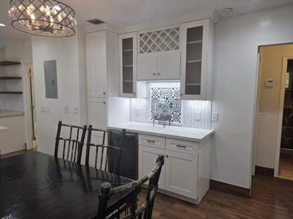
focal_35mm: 23
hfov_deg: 74.0
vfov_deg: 58.8
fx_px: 194
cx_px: 146
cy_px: 110
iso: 50
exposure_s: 1/120
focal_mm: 6.3
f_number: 1.7
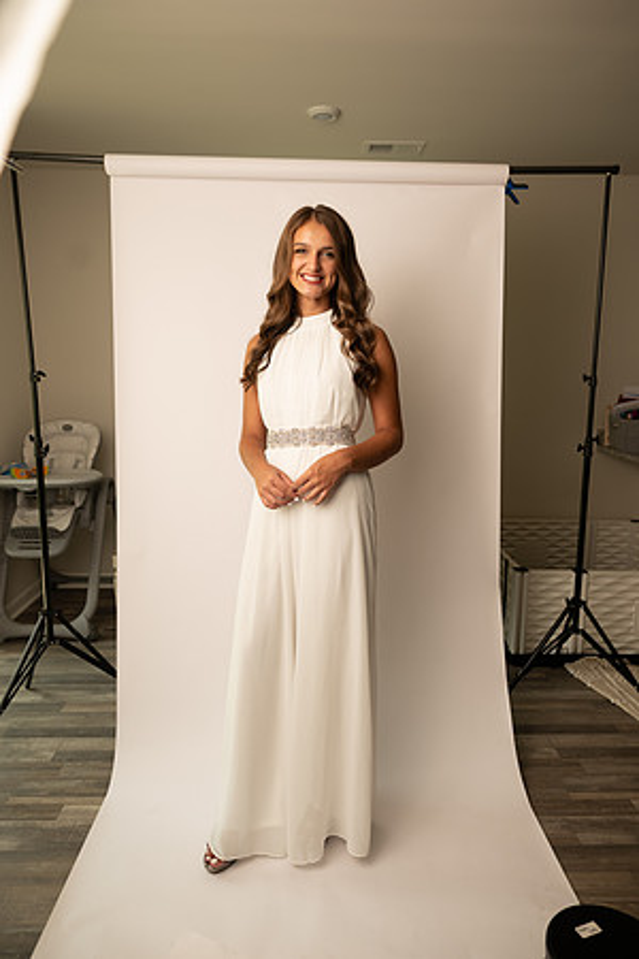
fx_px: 639
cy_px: 480
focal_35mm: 24
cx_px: 320
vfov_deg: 73.7
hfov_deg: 53.1
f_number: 3.2
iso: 100
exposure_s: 1/160
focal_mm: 24
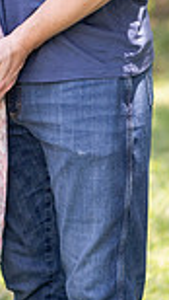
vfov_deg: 8.2
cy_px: -76
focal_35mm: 260
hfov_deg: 4.7
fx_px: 2065
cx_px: -14
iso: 320
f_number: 2
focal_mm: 85
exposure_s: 1/1250
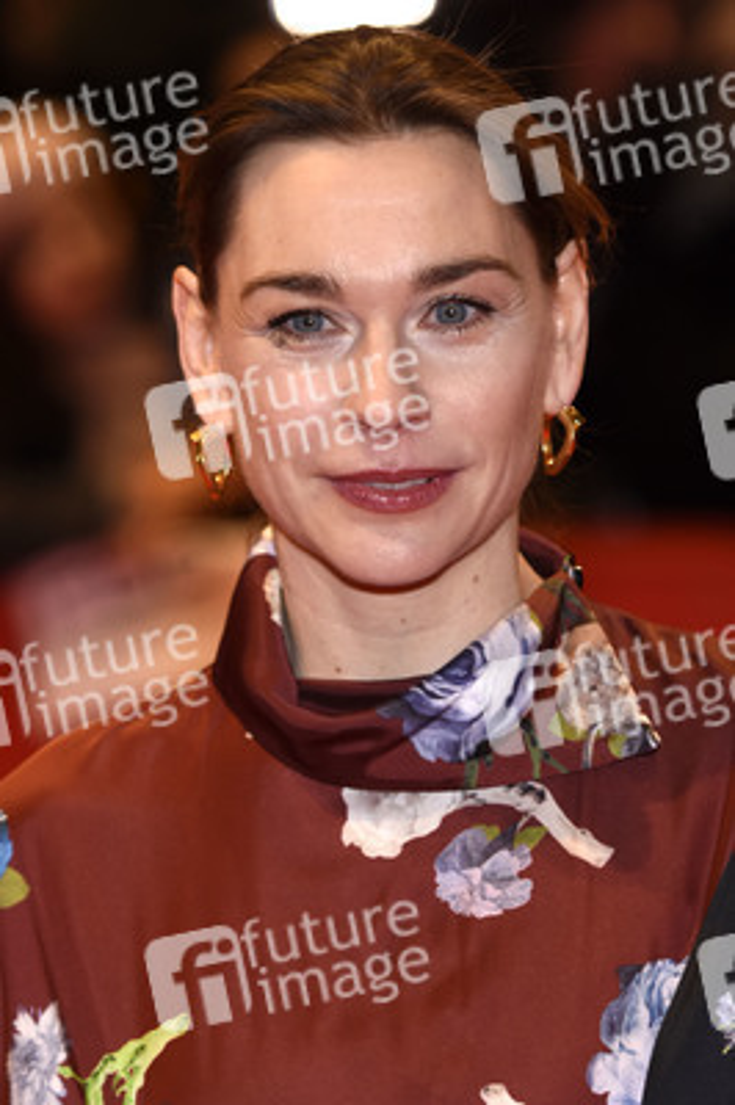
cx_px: 368
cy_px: 552
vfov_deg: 11.0
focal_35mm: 188
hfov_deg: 7.3
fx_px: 5752
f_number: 3.2
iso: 640
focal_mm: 125
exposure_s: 1/400
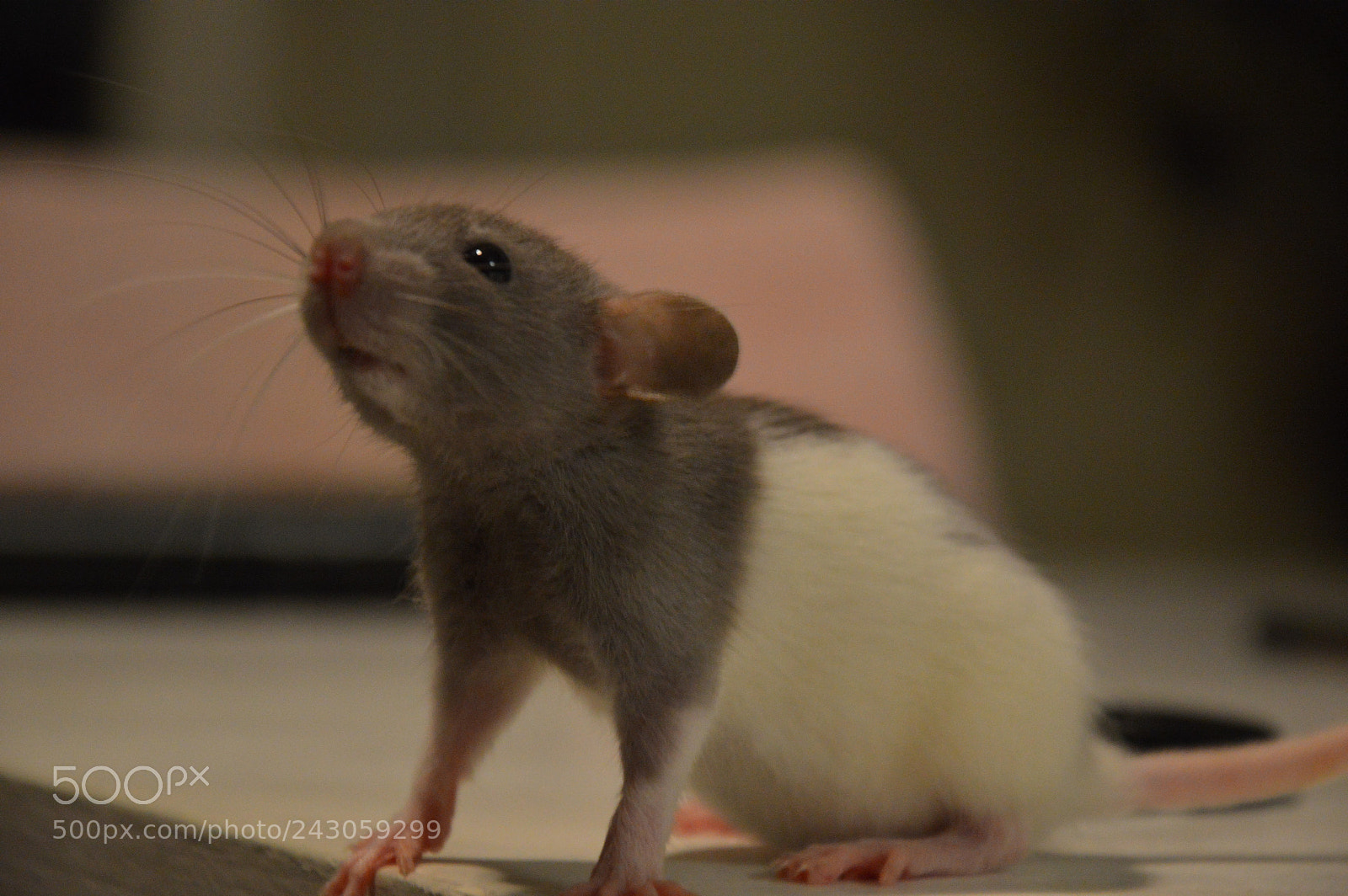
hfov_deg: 13.1
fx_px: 5893
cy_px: 448
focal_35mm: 158
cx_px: 674
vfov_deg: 8.7
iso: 2000
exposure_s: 1/60
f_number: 5.6
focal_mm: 105
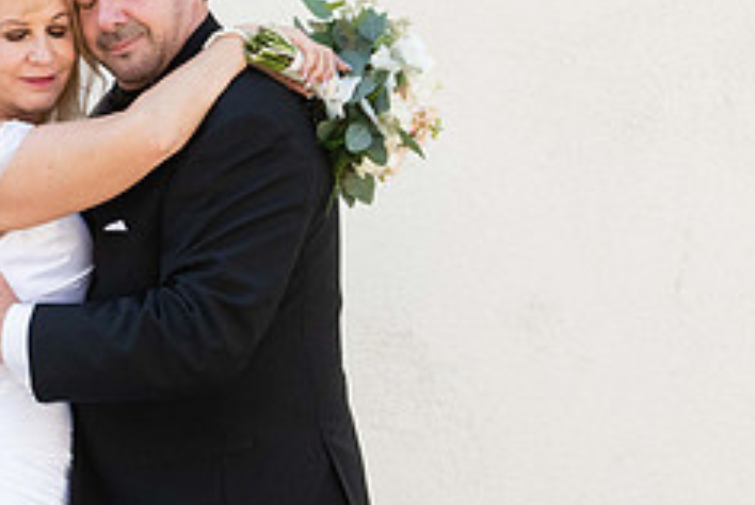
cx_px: 157
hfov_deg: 11.9
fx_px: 3612
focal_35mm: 172
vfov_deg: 8.0
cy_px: 197
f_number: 5
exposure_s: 1/1250
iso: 1000
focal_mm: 70
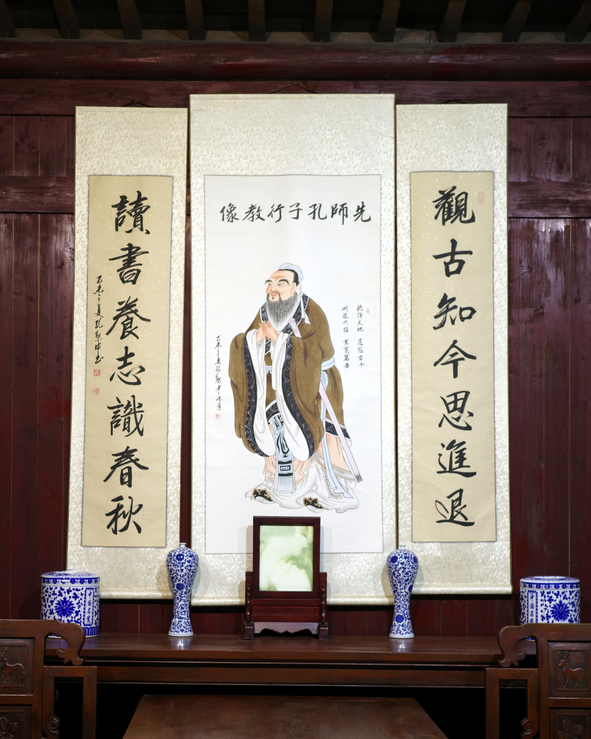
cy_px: 448
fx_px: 1006
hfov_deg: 32.7
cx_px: 301
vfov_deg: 40.1
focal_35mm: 46
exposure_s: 1/40
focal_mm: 26
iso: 640
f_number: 2.8
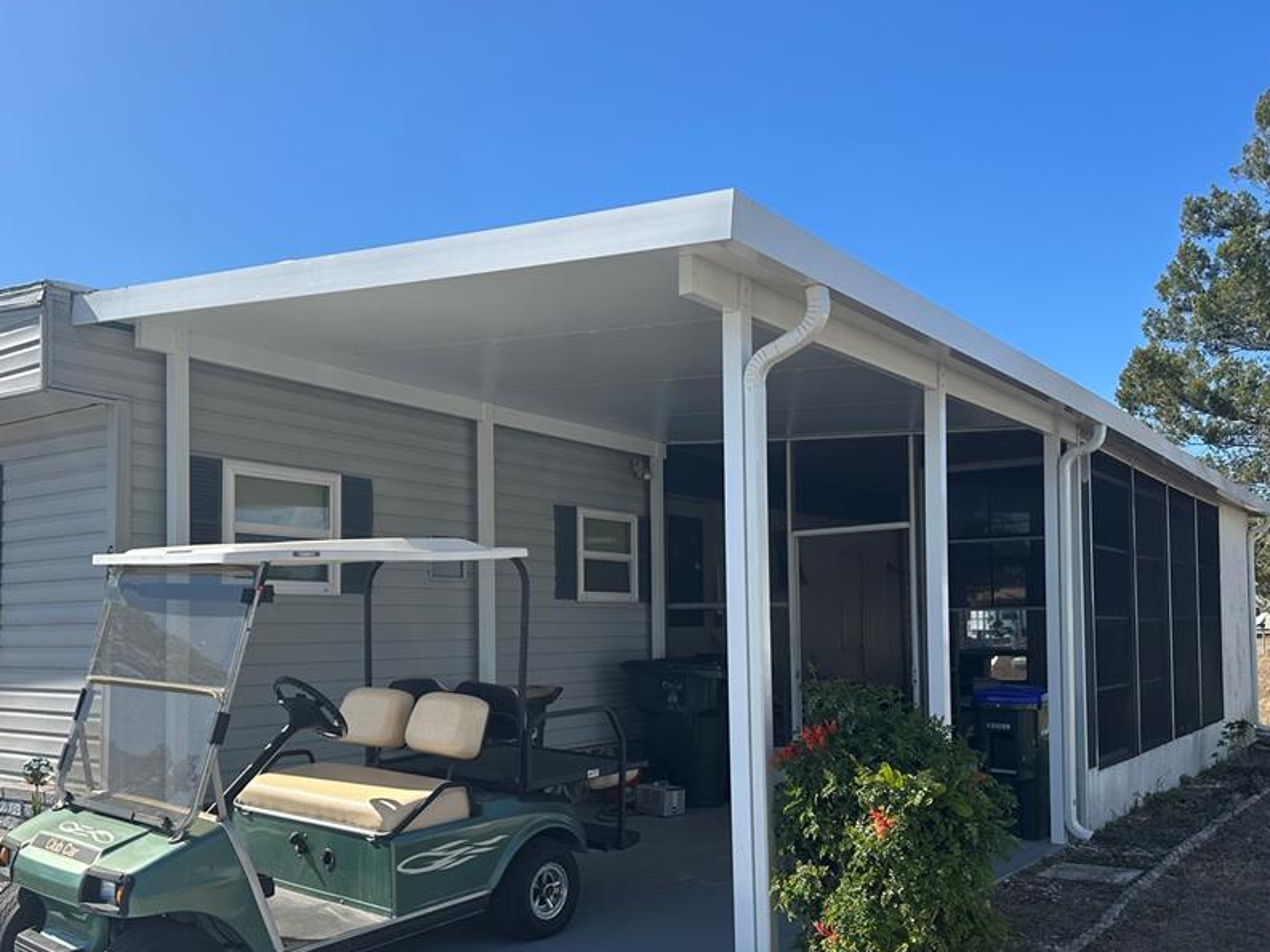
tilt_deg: +2.5
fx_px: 1138
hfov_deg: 58.3
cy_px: 571
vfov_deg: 45.2
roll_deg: +1.7
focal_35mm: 31
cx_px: 602
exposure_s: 1/3155
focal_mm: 6.86
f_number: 1.78
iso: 80
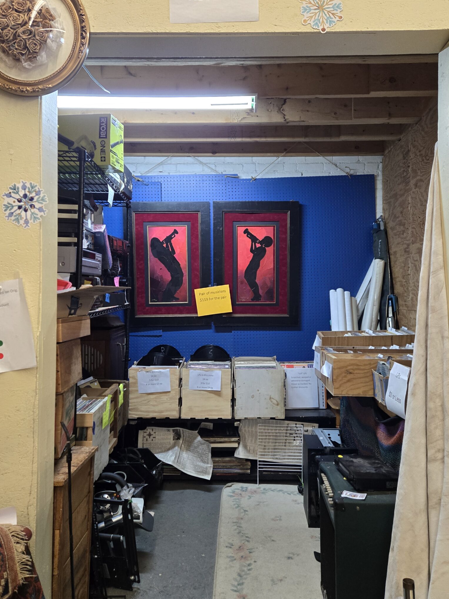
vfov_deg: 61.6
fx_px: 501
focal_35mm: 29
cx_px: 231
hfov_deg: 48.2
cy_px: 287
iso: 320
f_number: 1.8
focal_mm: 5.4
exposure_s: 1/120
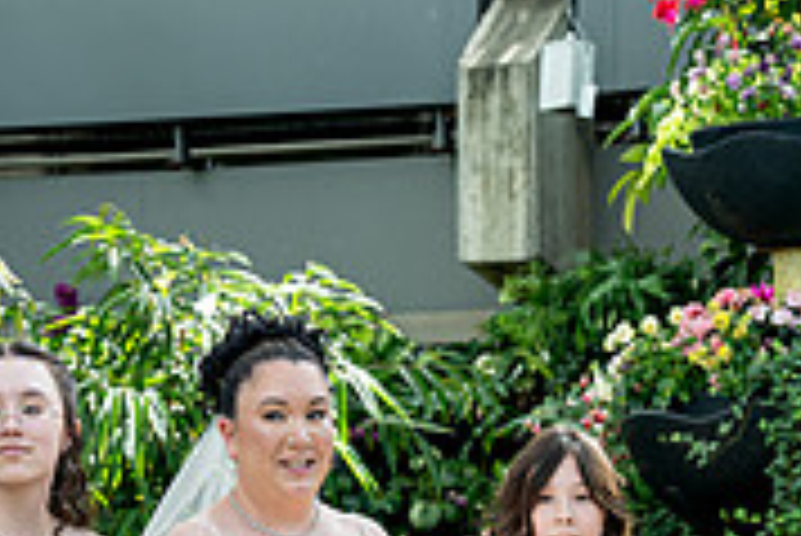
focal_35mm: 156
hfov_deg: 13.1
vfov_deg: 8.6
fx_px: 3474
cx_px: 333
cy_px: 845
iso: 200
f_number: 2.8
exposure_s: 1/320
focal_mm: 48
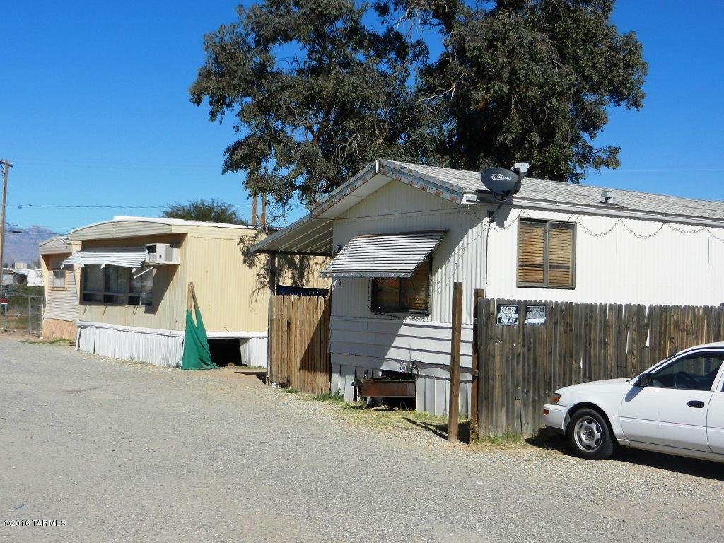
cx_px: 362
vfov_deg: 32.2
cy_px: 272
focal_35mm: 45
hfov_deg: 42.1
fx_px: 941
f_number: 8.4
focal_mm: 8.2
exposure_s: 1/640
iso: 160
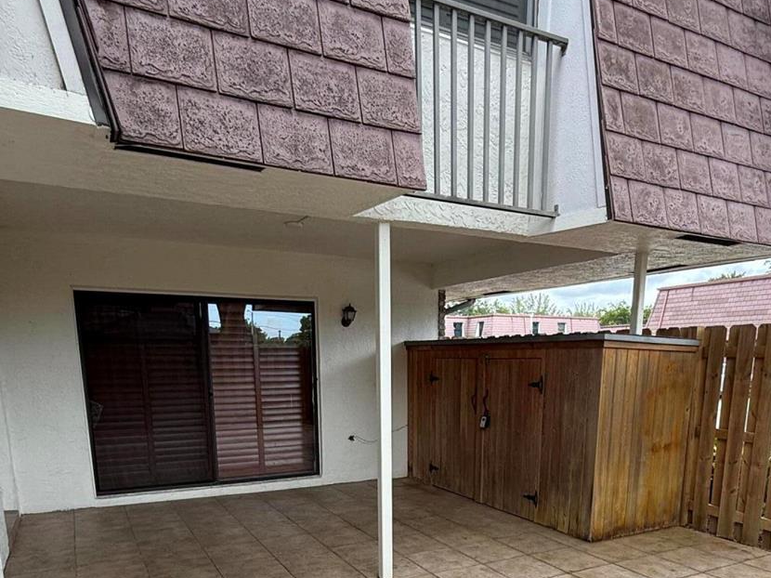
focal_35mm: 27
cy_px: 484
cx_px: 401
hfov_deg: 65.3
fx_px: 601
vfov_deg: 47.7
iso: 50
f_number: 2.2
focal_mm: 2.22
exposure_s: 1/99
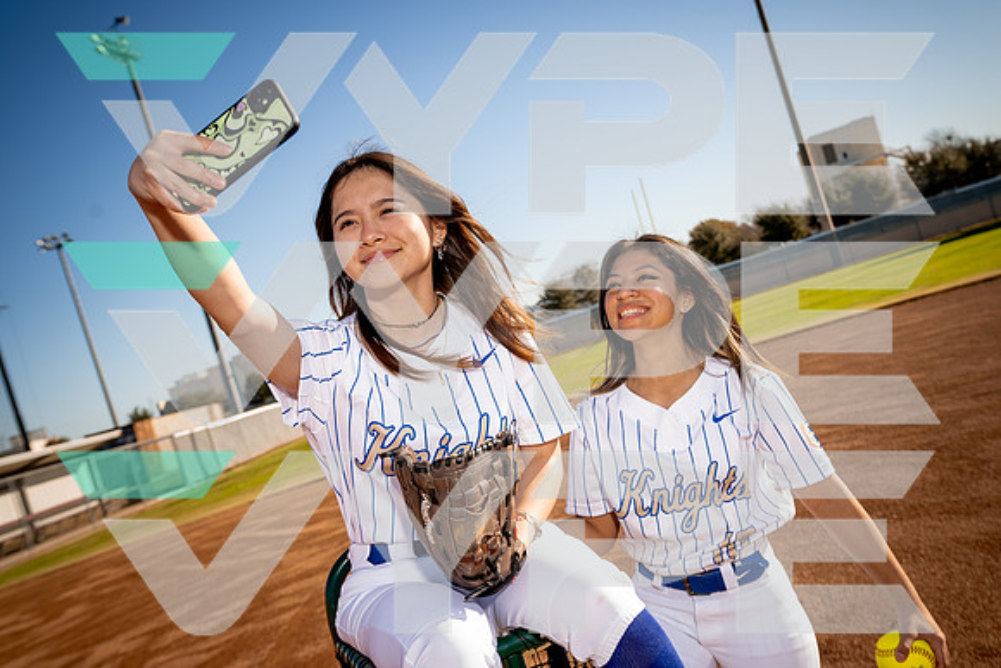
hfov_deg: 53.1
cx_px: 500
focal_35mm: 36
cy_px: 334
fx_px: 1001
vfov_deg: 36.9
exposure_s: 1/250
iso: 100
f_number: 5.6
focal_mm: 36
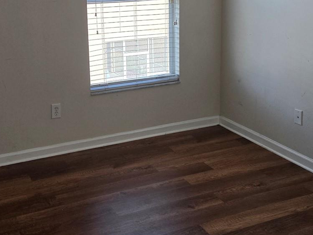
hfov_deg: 38.7
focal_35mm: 49
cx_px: 120
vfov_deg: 29.3
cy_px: 63
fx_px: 443
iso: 160
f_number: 1.8
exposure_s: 1/180
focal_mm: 5.4
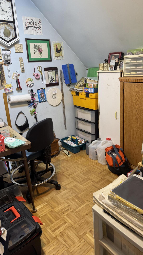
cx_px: 89
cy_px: 125
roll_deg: +3.0
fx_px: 182
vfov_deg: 69.9
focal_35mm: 27
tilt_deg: -18.5
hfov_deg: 42.6
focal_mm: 6.76
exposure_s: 1/60
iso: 160
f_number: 1.78
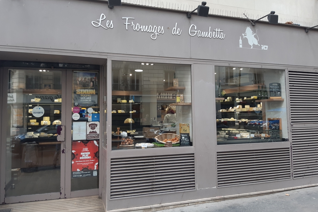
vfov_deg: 46.4
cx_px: 158
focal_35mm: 28
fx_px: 247
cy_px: 98
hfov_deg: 65.5
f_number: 1.7
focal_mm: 3.92
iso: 50
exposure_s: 1/100
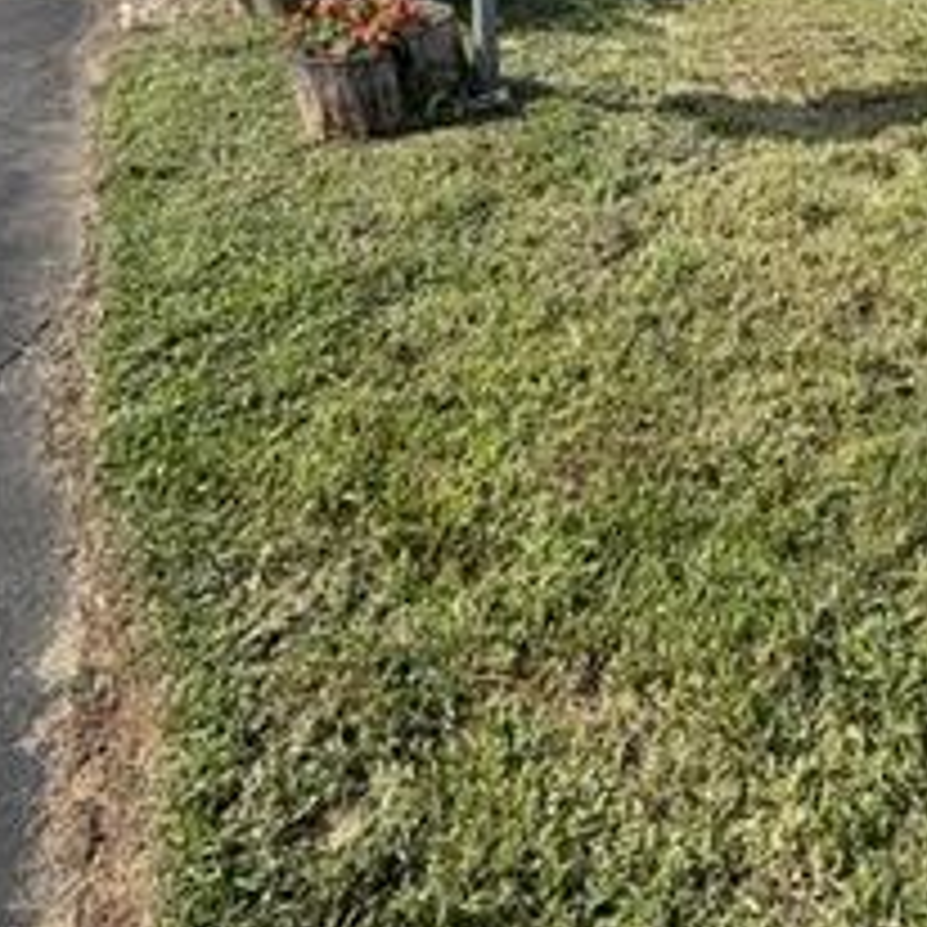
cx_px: 702
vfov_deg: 36.0
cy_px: -79
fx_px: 1212
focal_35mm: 40
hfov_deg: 40.6
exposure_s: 1/770
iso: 32
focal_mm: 2.22
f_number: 2.2
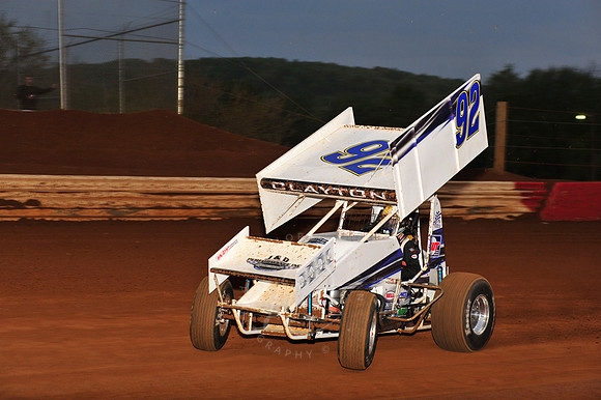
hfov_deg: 22.2
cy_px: 200
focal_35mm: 92
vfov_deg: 14.8
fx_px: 1535
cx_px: 300
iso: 800
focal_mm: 92
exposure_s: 1/320
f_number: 6.3
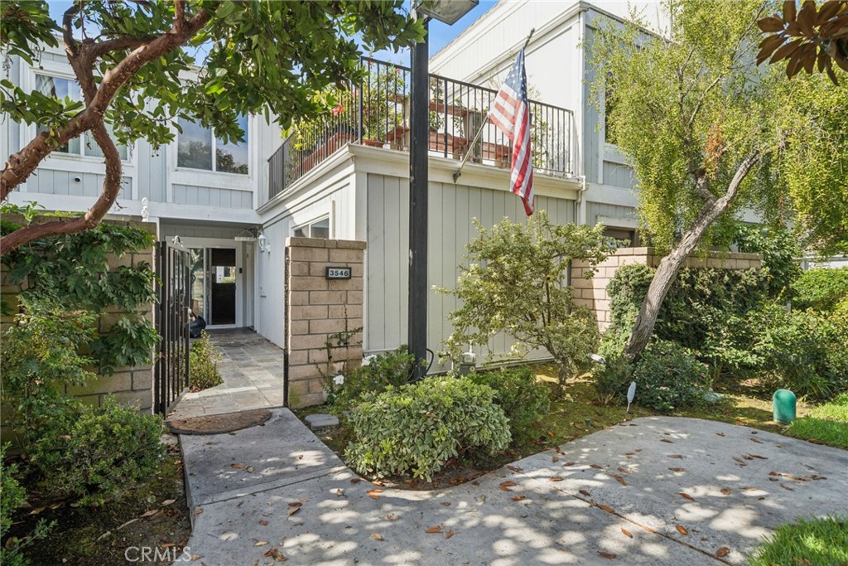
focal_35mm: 19
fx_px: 448
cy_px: 283
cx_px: 424
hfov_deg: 86.9
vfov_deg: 64.6
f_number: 8
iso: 400
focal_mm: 19
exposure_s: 1/250
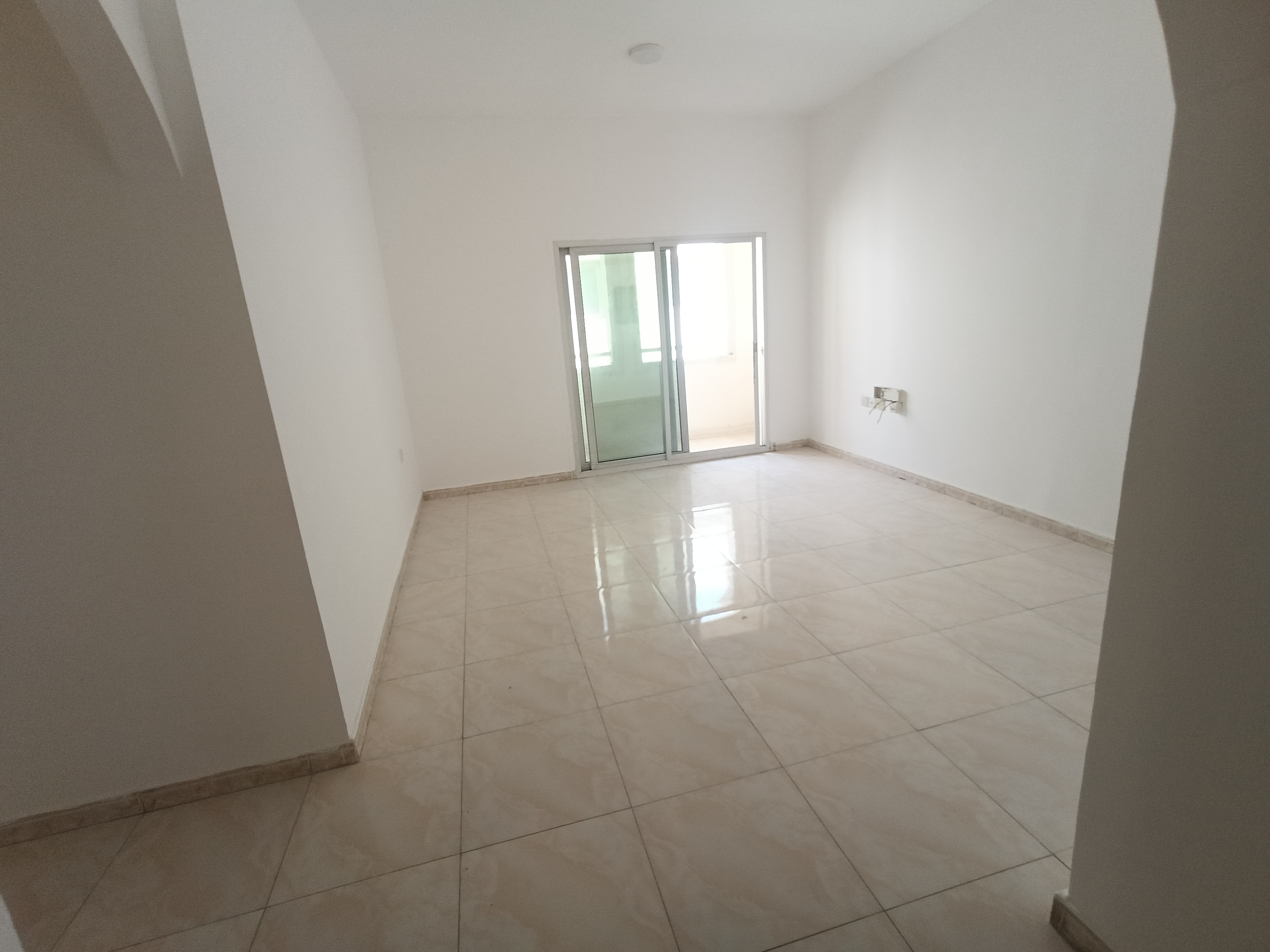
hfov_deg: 94.5
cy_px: 476
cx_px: 635
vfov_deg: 78.1
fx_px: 587
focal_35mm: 16
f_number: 2.2
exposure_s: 1/50
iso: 200
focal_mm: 1.68
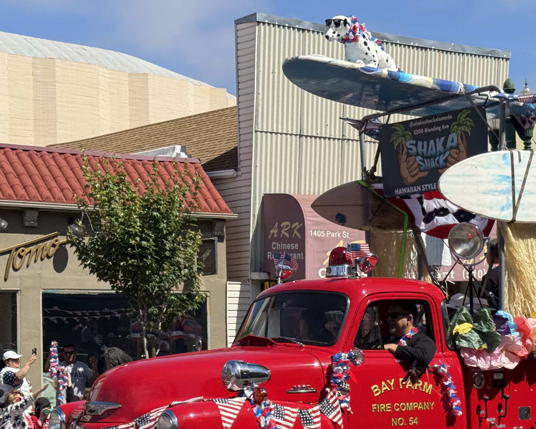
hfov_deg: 22.3
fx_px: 1349
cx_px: 383
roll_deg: +1.5
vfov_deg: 18.0
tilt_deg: +1.8
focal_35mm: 85
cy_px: 327
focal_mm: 6.76
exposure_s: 1/4587
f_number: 1.78
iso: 64
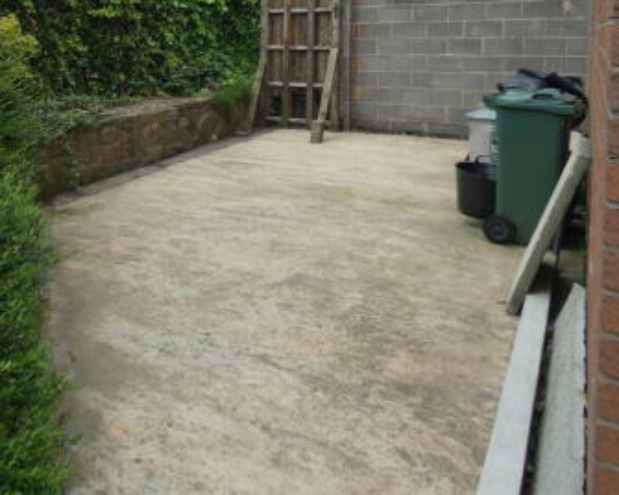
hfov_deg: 50.1
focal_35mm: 34
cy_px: 95
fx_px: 623
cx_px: 136
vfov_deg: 41.4
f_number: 2.8
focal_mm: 3.6
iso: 80
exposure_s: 1/640
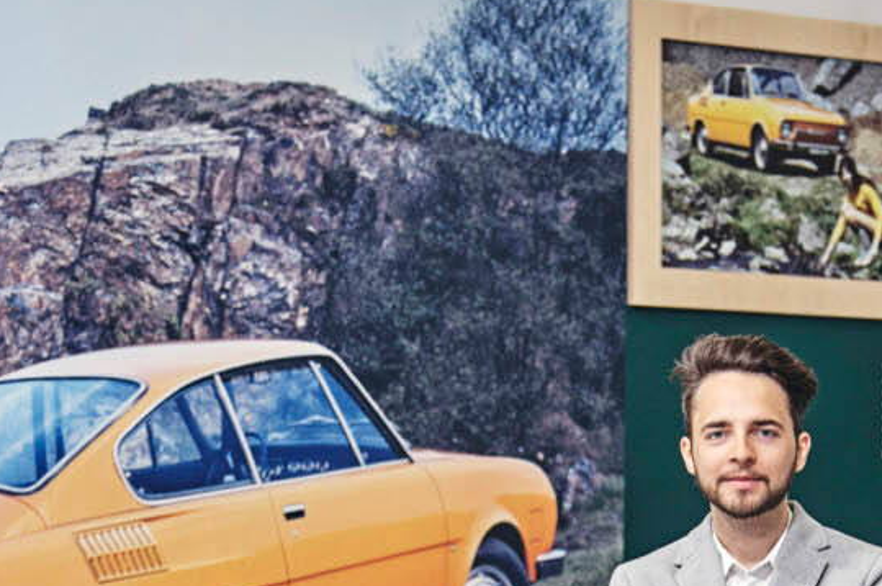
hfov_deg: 11.6
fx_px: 4356
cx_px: 517
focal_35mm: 178
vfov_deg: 7.6
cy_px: 840
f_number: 2.2
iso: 200
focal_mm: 50
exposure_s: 1/125
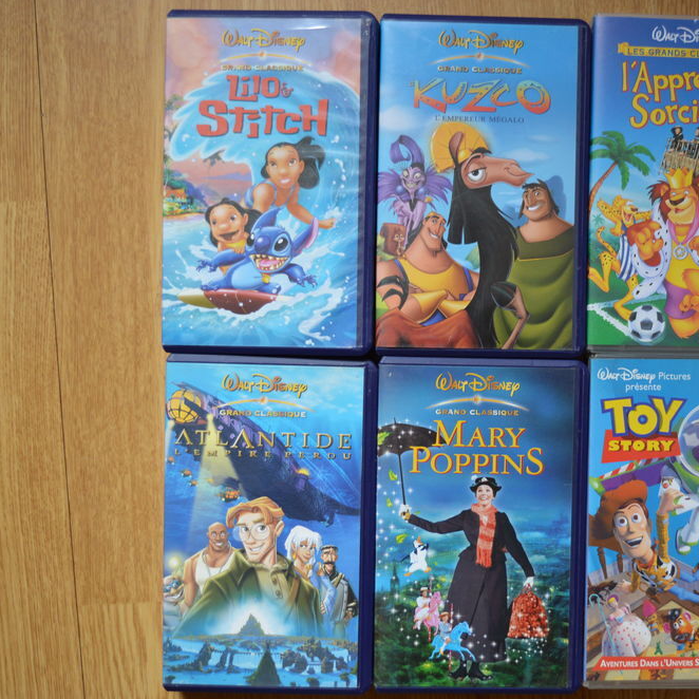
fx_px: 1142
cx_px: 509
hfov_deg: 33.5
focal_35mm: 50
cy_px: 349
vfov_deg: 34.0
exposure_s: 1/50
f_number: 4
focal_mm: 26
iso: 400
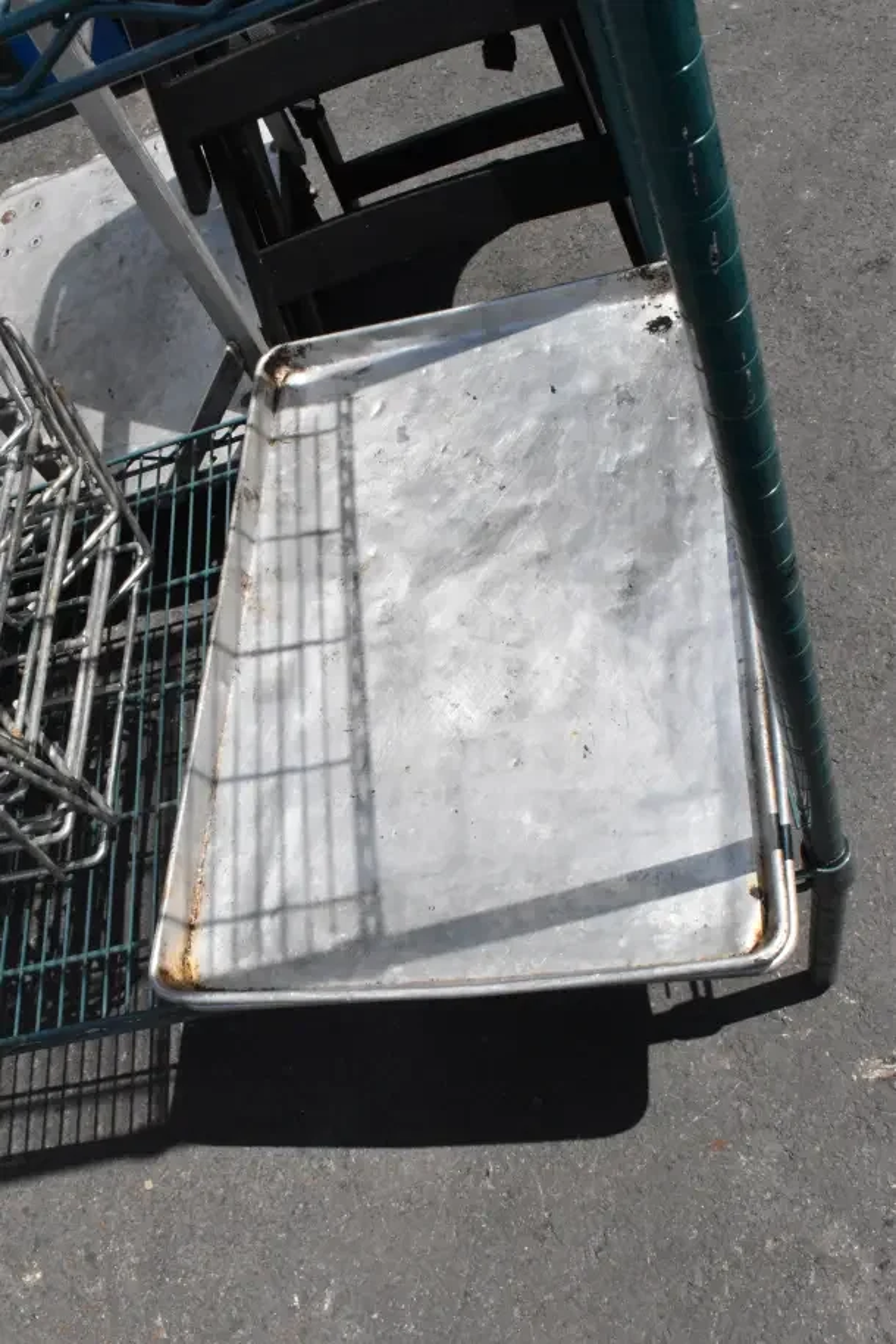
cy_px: 672
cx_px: 448
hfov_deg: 38.4
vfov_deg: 55.1
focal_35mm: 34
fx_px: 1288
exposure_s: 1/3200
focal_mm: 23
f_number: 25
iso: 6400
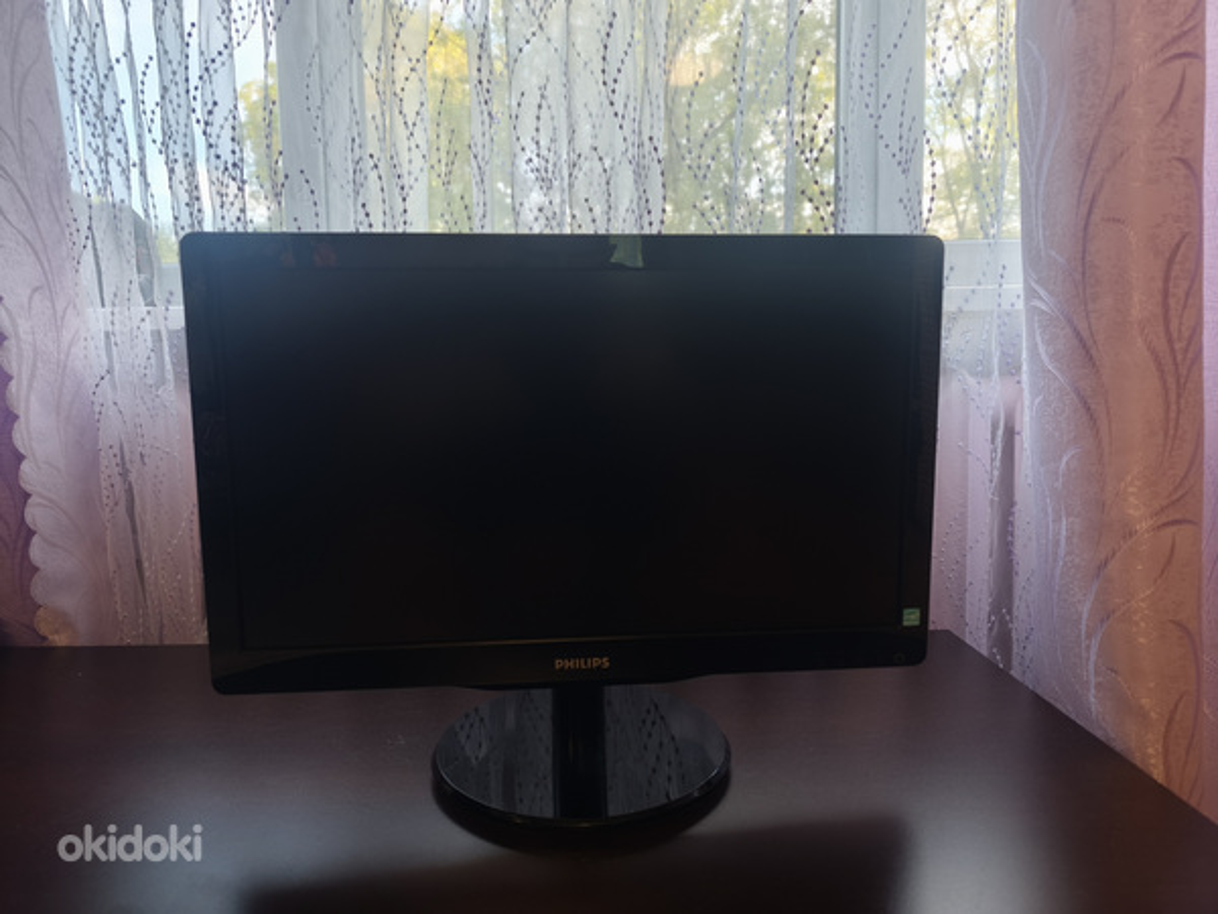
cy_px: 457
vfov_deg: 58.9
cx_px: 609
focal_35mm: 23
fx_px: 809
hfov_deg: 73.9
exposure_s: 1/100
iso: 250
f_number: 1.6
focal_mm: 6.57
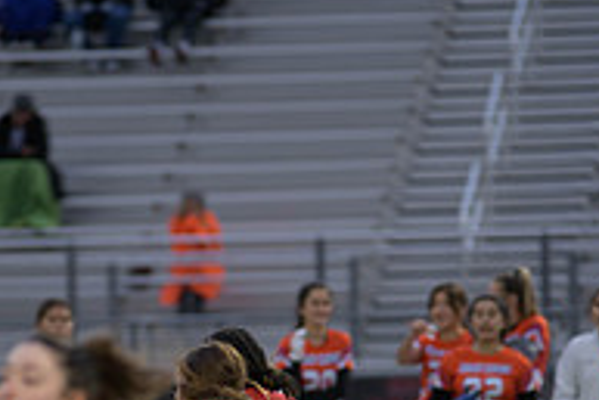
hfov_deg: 3.4
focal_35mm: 602
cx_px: 227
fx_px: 10024
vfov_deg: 2.3
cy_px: 501
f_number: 2.8
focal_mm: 200
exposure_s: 1/200
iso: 400
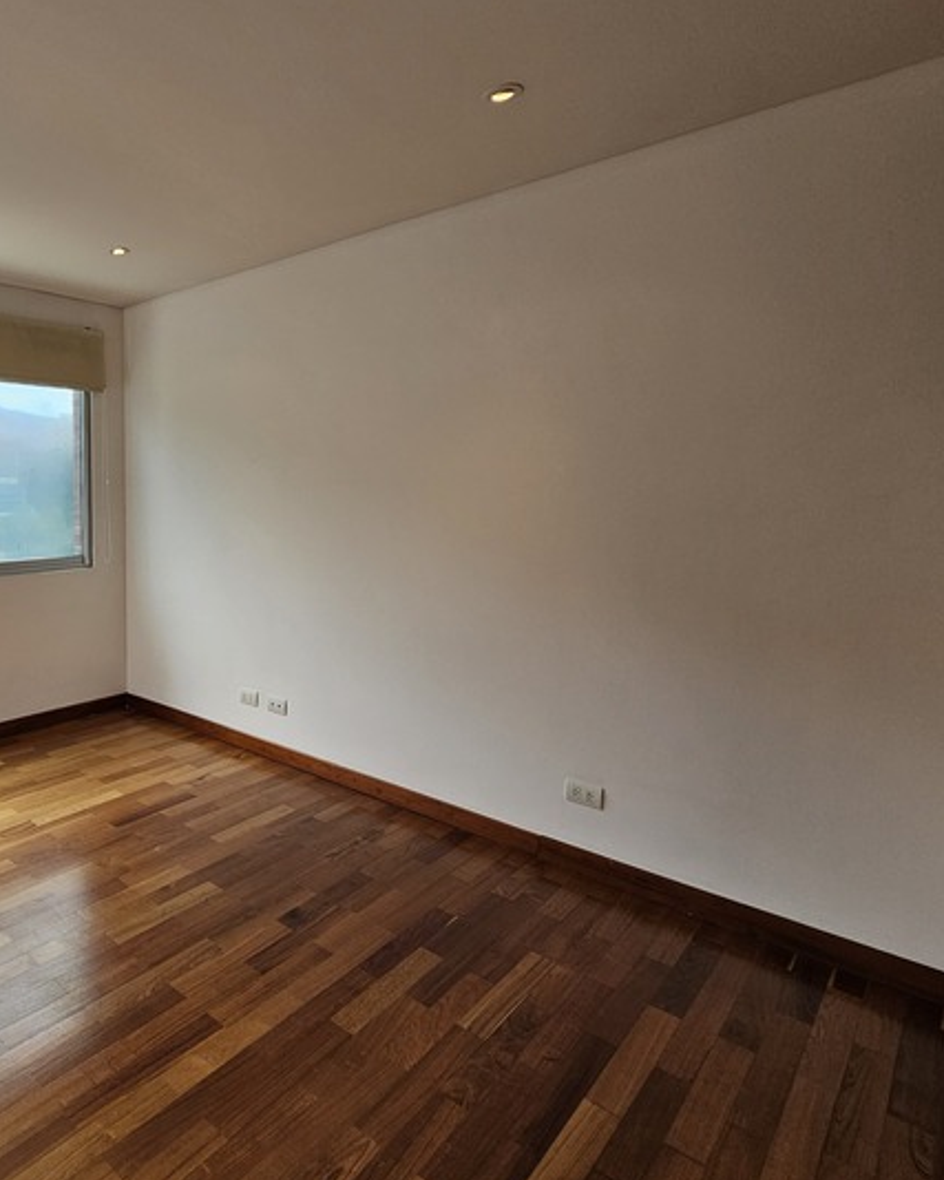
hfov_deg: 63.9
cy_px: 566
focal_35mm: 19
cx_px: 172
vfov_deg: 83.3
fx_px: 664
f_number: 2.2
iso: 50
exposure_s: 1/219
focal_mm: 2.2
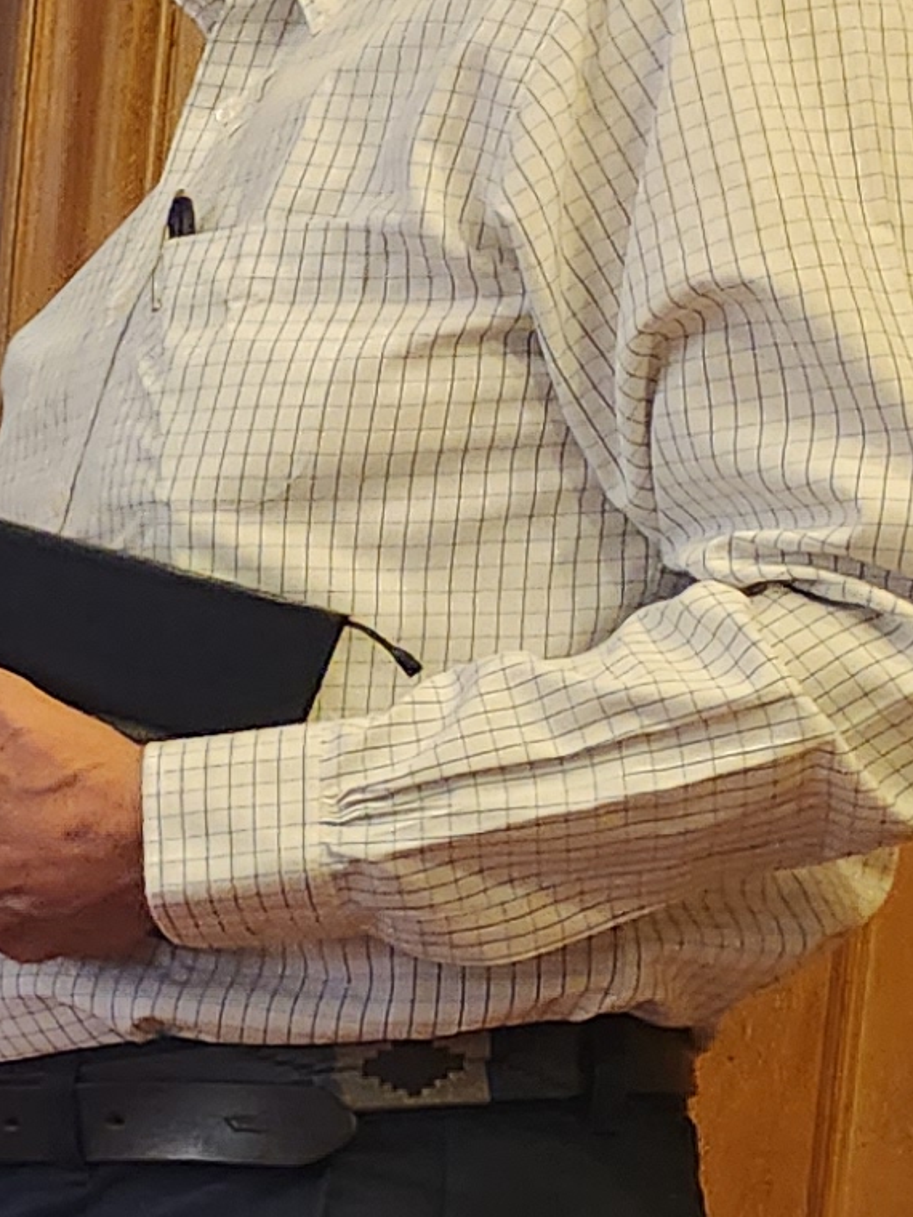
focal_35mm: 121
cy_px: 1390
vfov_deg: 15.8
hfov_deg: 9.2
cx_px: -2028
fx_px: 4255
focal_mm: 5.4
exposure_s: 1/33
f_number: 1.8
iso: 500
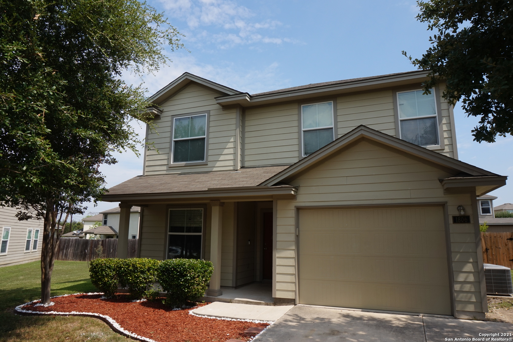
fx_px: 342
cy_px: 171
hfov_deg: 73.8
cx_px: 256
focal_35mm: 24
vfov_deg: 53.1
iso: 100
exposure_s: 1/80
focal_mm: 16
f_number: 16
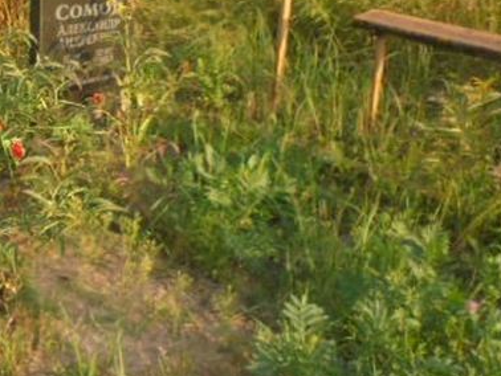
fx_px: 797
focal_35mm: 55
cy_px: 82
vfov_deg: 26.2
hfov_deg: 32.1
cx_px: -3
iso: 100
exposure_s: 1/320
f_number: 3.5
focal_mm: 4.6
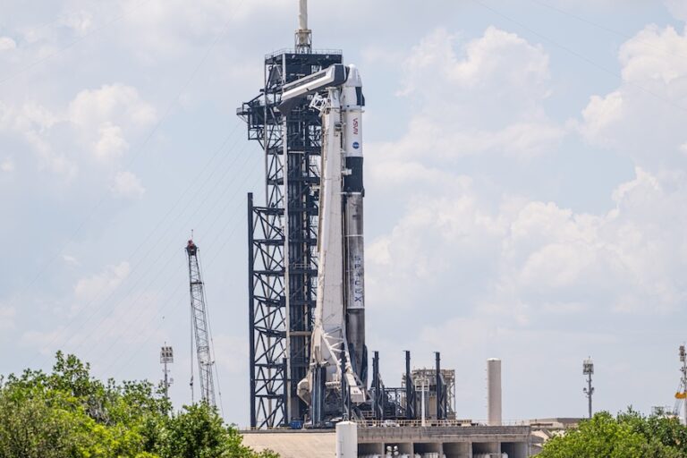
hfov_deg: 10.3
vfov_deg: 6.9
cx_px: 344
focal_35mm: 200
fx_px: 3816
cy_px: 229
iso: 100
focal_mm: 200
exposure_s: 1/640
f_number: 5.6
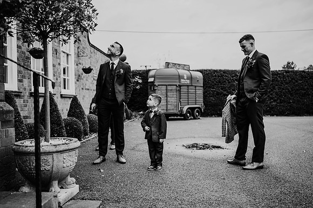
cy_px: 104
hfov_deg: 54.5
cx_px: 156
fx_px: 304
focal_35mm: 35
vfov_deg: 37.8
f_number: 1.8
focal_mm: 35
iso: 100
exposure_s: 1/800
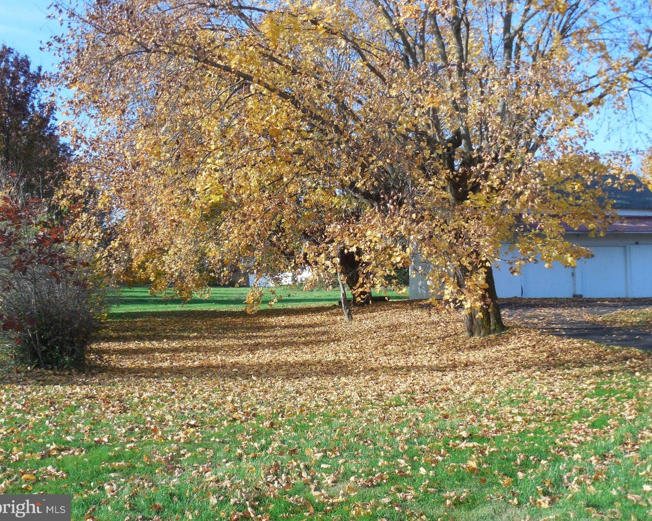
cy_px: 260
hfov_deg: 41.2
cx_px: 335
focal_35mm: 45
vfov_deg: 33.4
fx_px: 868
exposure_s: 1/250
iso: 125
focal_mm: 7.8
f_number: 3.9
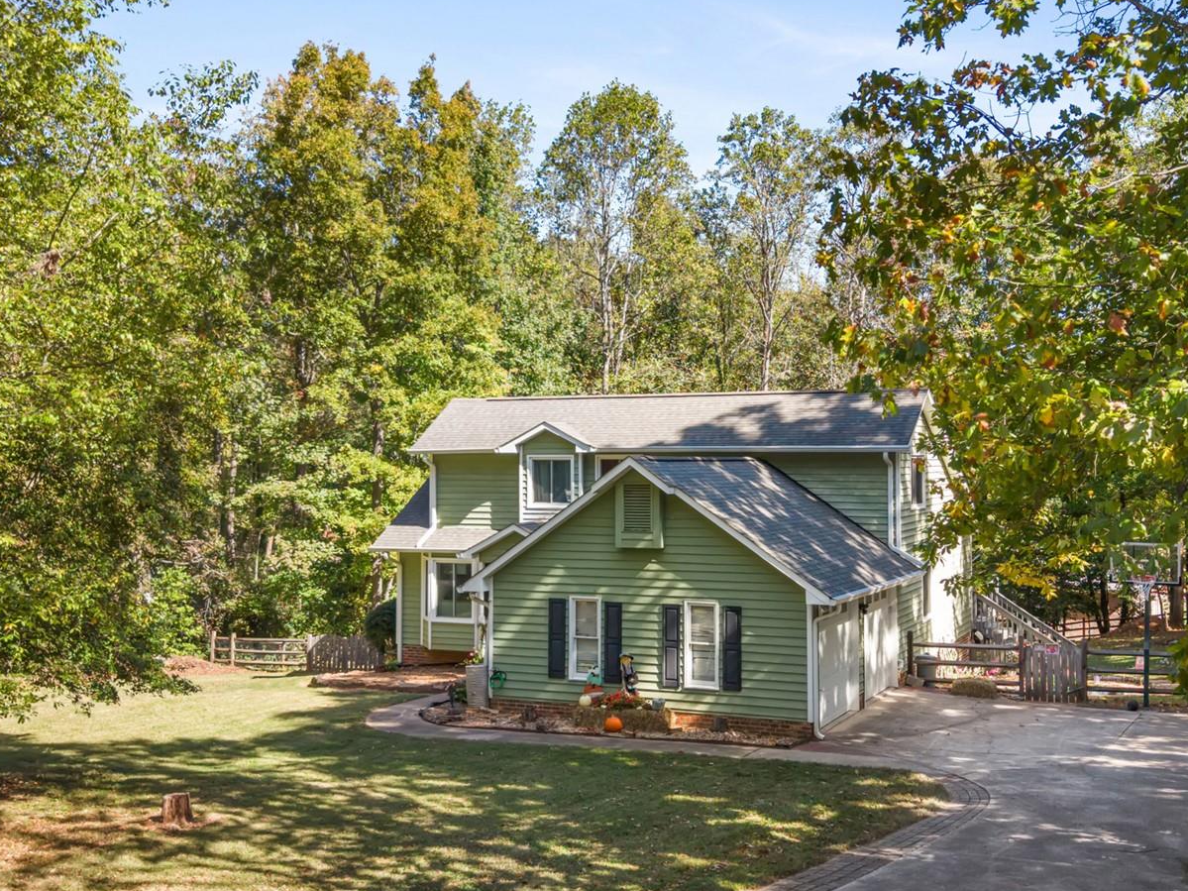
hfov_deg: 45.7
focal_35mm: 41
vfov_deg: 35.1
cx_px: 674
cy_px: 449
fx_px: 1407
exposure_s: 1/20
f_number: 1.8
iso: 100
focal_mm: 8.67
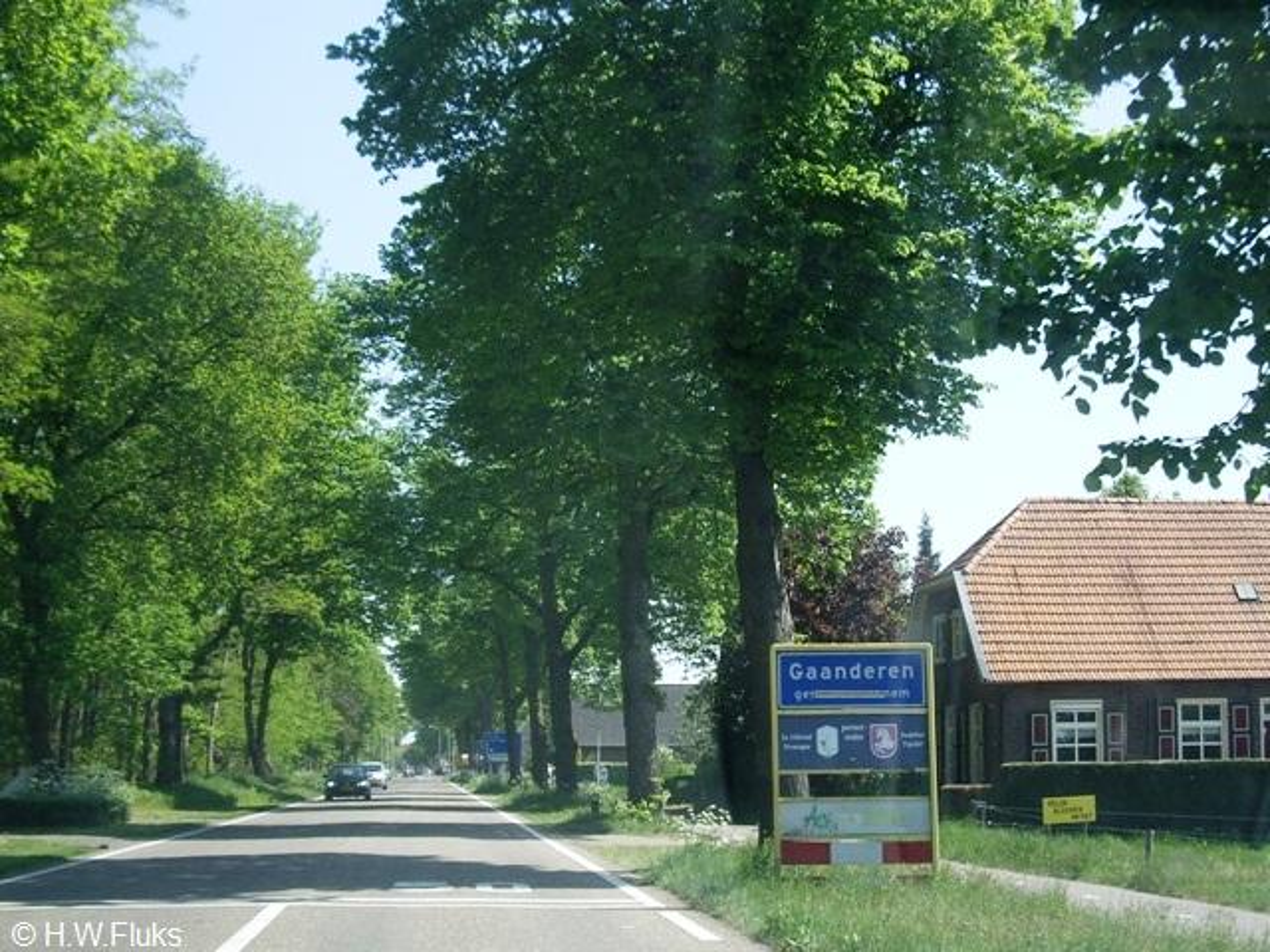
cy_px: 476
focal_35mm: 38
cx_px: 635
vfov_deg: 37.7
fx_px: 1394
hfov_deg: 49.0
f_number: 2.8
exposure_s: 1/500
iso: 64
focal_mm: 7.9
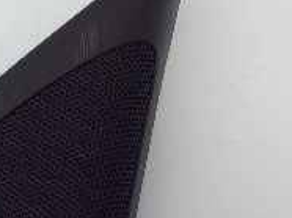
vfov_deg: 13.3
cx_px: -22
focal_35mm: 110
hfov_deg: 17.4
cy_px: 194
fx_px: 927
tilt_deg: -75.7
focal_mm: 3.3
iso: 40
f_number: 2.4
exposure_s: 1/60
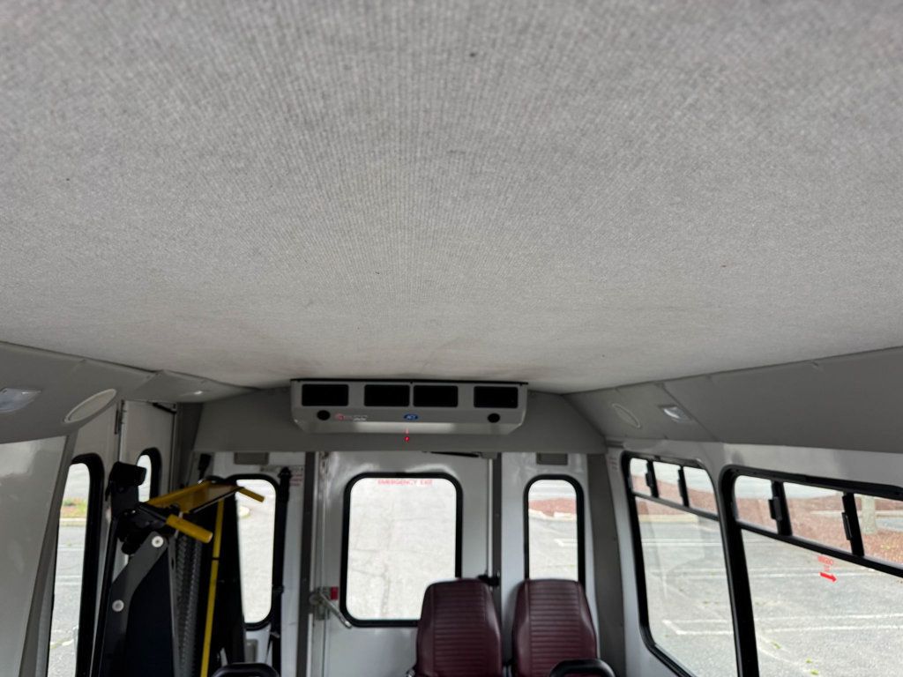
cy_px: 338
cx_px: 452
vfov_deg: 56.8
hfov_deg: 71.6
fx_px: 626
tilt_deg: +10.3
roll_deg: -0.4
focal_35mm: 24
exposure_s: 1/121
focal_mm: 6.76
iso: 125
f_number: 1.78
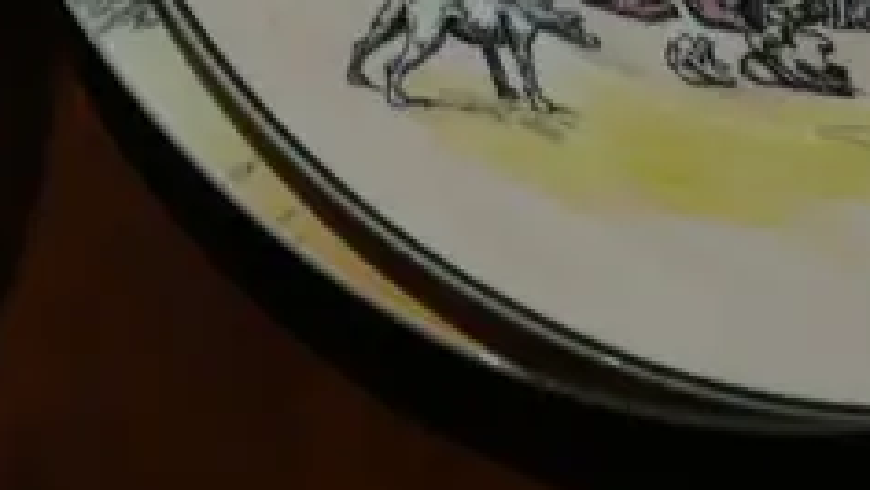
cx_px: 41
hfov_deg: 14.1
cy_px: -825
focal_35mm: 151
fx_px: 3485
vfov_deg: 7.4
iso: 200
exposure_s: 1/125
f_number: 3.6
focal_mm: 16
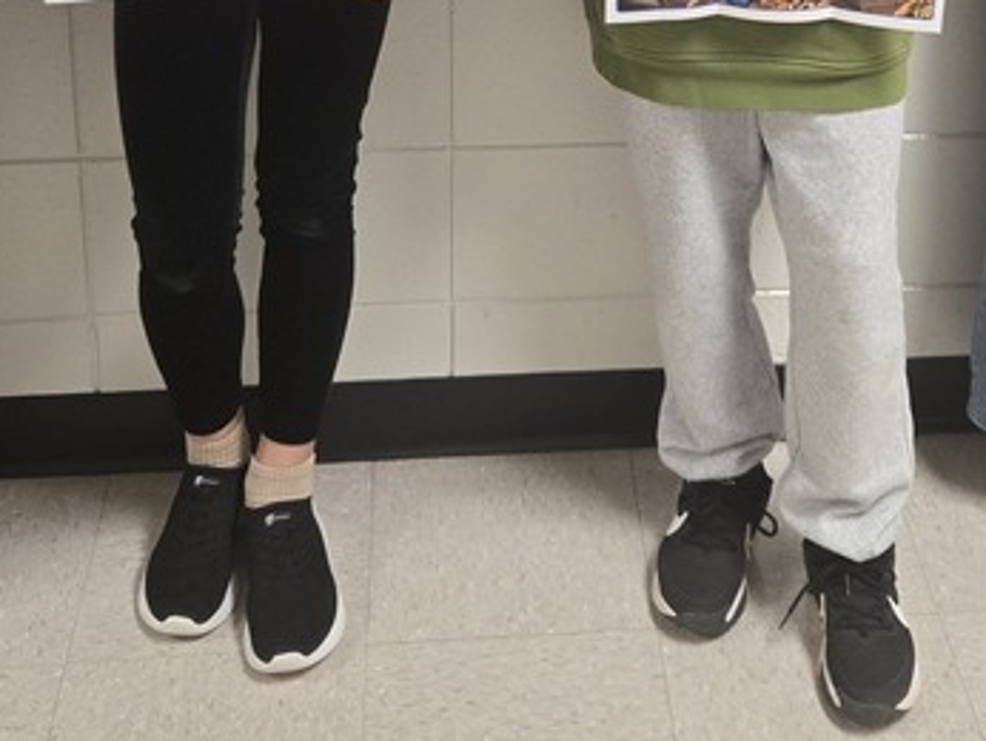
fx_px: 1938
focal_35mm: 68
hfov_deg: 28.4
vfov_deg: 20.1
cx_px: 621
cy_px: -188
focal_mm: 5.4
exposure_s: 1/120
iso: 500
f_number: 1.8
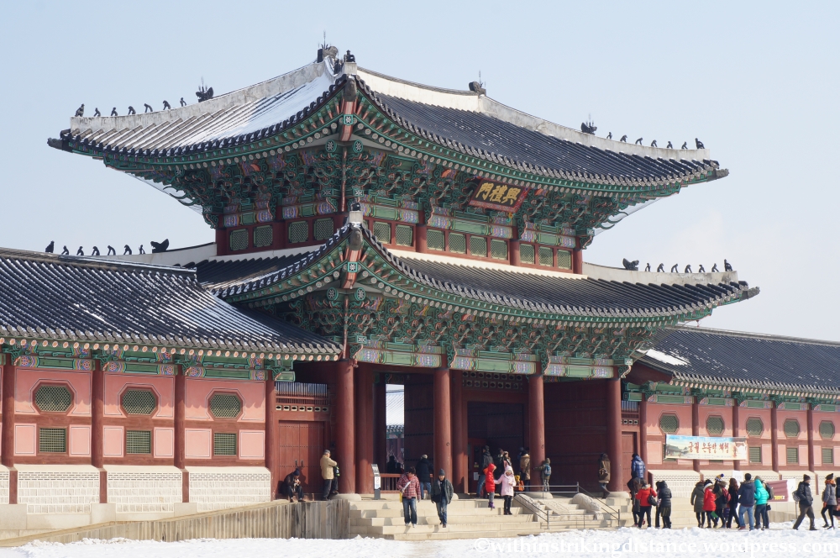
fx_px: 1922
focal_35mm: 82
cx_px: 420
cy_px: 279
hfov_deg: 24.6
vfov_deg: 16.5
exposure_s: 1/200
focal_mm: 55
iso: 200
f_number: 13
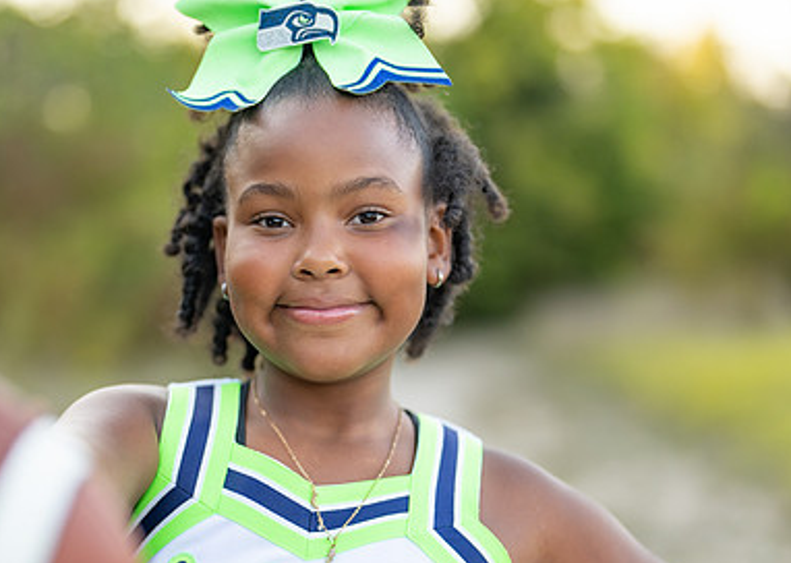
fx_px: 1952
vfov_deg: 16.4
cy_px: 385
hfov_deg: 22.9
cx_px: 335
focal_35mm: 87
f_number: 1.2
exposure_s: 1/800
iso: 100
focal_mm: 50
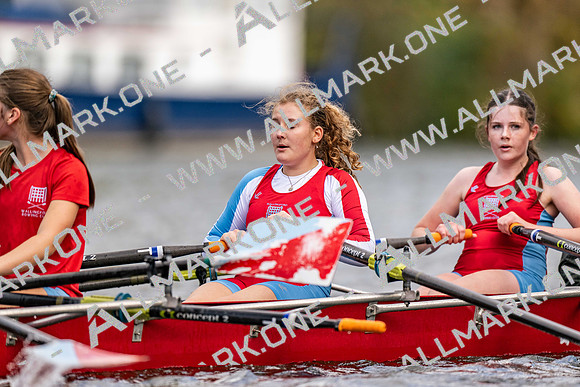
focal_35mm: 600
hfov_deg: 3.4
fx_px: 9673
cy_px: 194
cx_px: 290
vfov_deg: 2.3
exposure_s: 1/2500
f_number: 4
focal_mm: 600
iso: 360
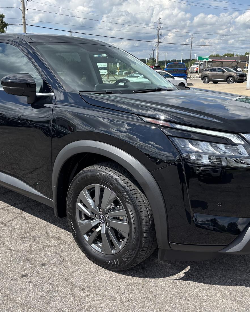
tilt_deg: -13.9
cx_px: 104
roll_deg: +0.2
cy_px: 148
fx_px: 342
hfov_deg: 40.0
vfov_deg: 49.1
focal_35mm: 37
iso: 50
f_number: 1.6
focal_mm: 5.96
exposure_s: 1/2571
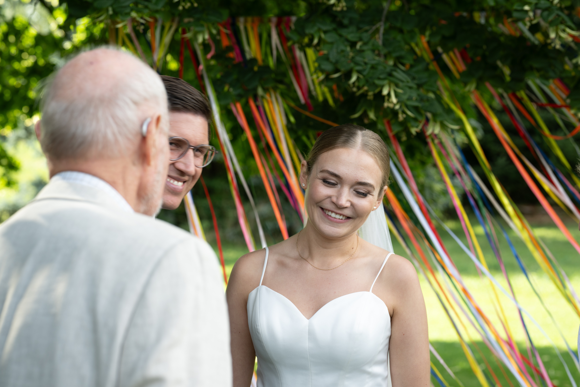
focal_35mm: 85
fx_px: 1369
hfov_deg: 23.9
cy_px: 194
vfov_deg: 16.1
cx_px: 290
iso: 160
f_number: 5
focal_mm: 85
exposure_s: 1/200
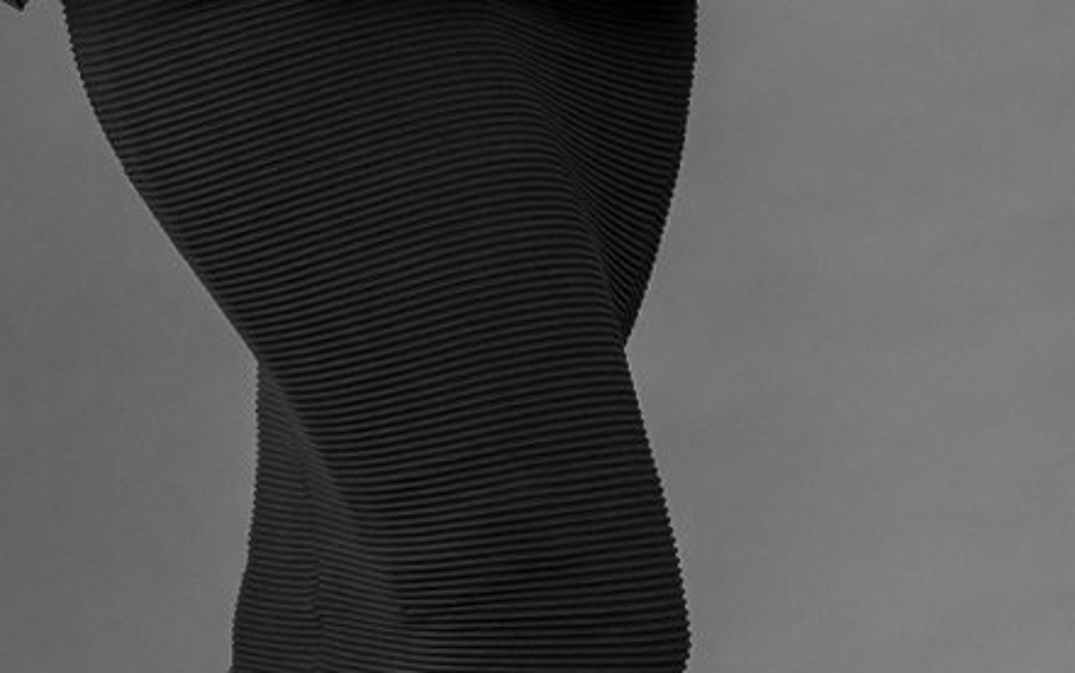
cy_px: -52
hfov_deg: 6.3
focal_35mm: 332
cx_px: 178
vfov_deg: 4.0
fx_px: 9730
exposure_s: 1/400
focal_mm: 50
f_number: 2.8
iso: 320
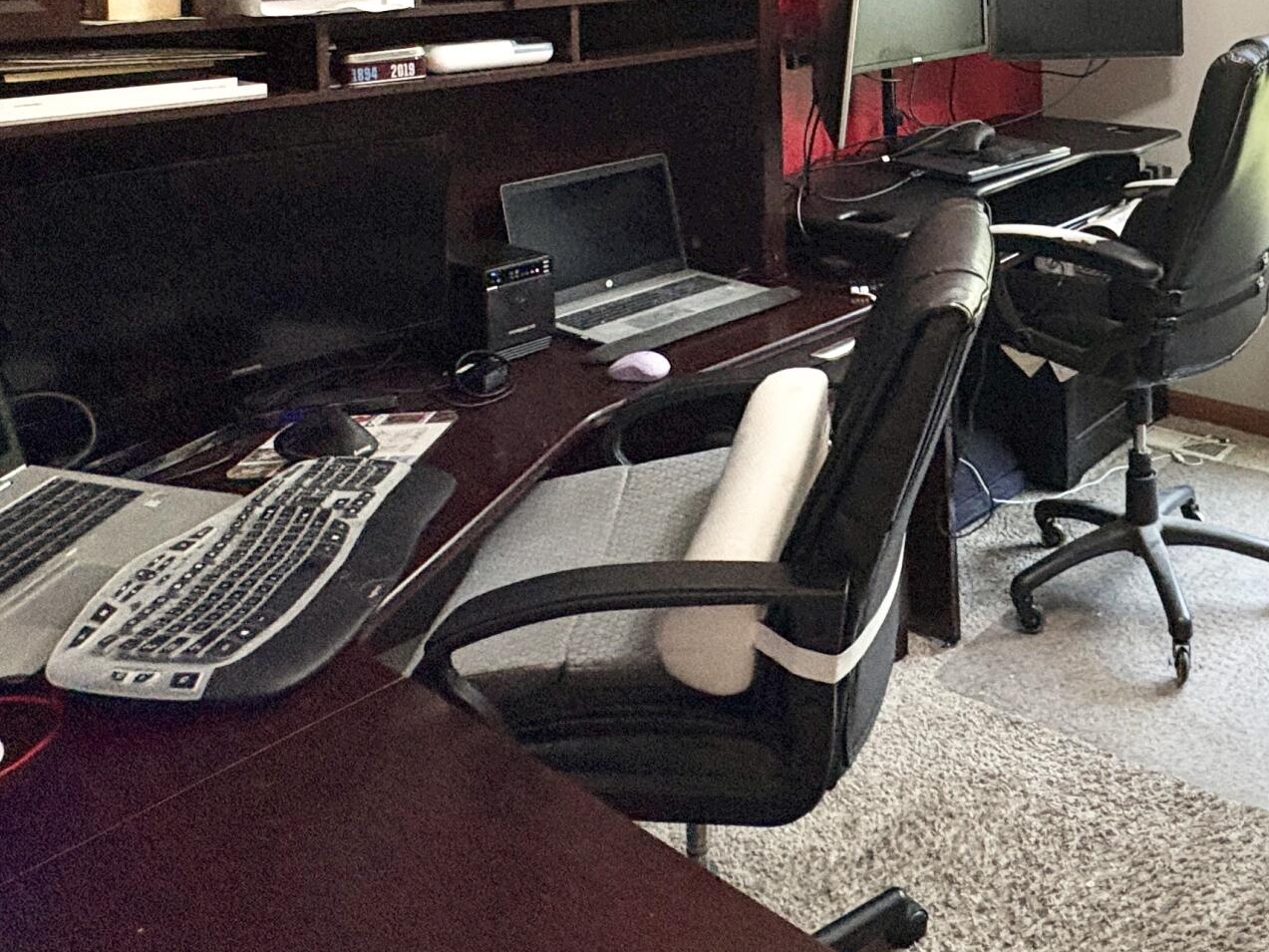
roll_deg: +1.4
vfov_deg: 38.3
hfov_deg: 51.5
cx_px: 1033
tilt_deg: -2.9
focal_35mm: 33
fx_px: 1210
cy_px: 8
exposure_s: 1/120
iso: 400
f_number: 2.2
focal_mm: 2.22
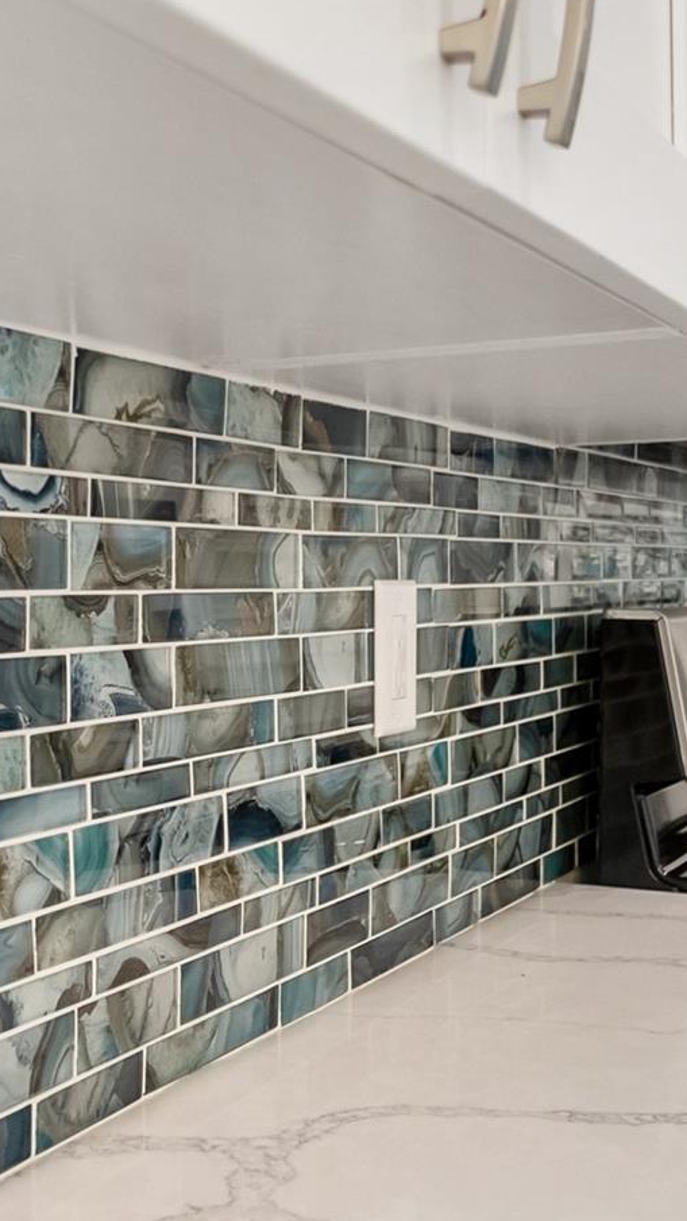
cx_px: 165
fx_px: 1619
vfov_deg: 41.3
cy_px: 615
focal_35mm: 50
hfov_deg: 23.7
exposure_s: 1/125
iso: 1250
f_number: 4
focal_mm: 18
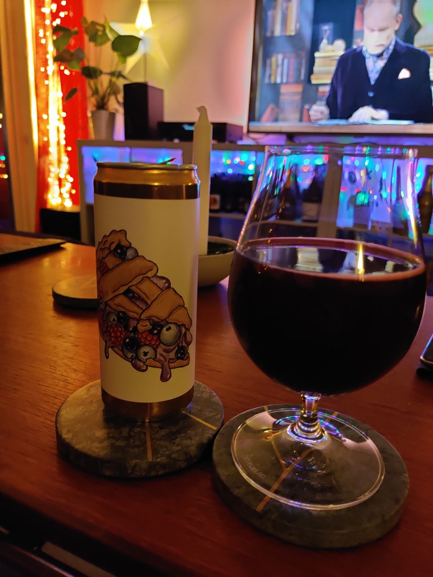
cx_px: 216
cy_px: 288
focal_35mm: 27
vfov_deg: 65.3
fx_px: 450
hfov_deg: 51.4
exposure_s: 1/17
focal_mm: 4.75
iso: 1600
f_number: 1.65
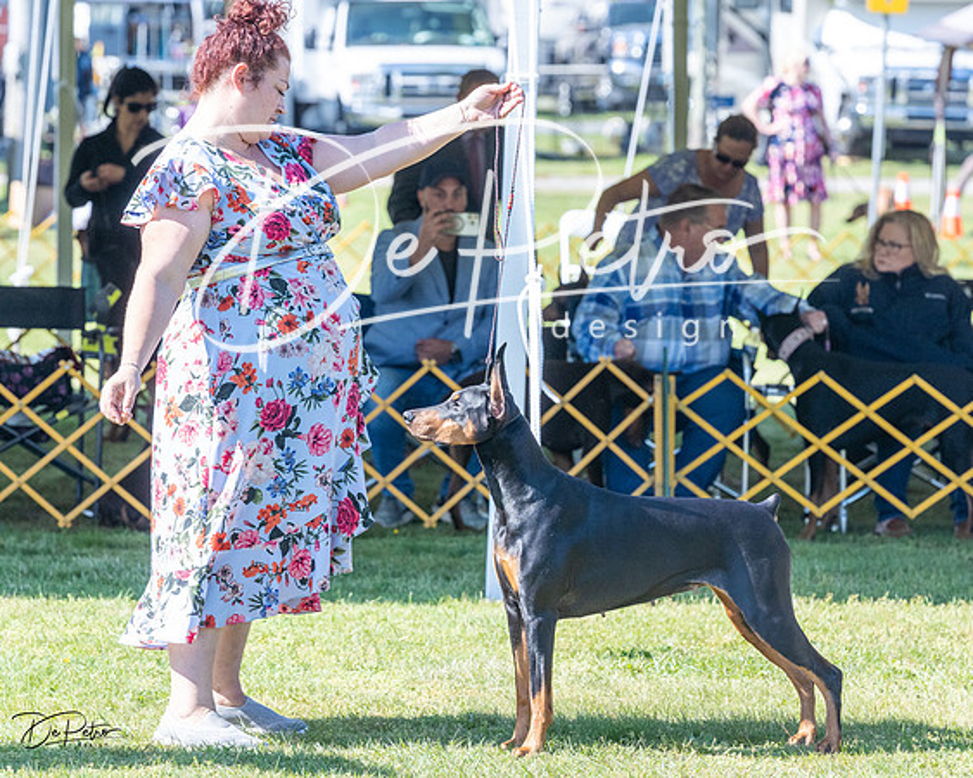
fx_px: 6484
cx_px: 486
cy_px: 389
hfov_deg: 8.6
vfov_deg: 6.9
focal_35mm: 225
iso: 1600
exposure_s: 1/1600
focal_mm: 200
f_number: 6.3
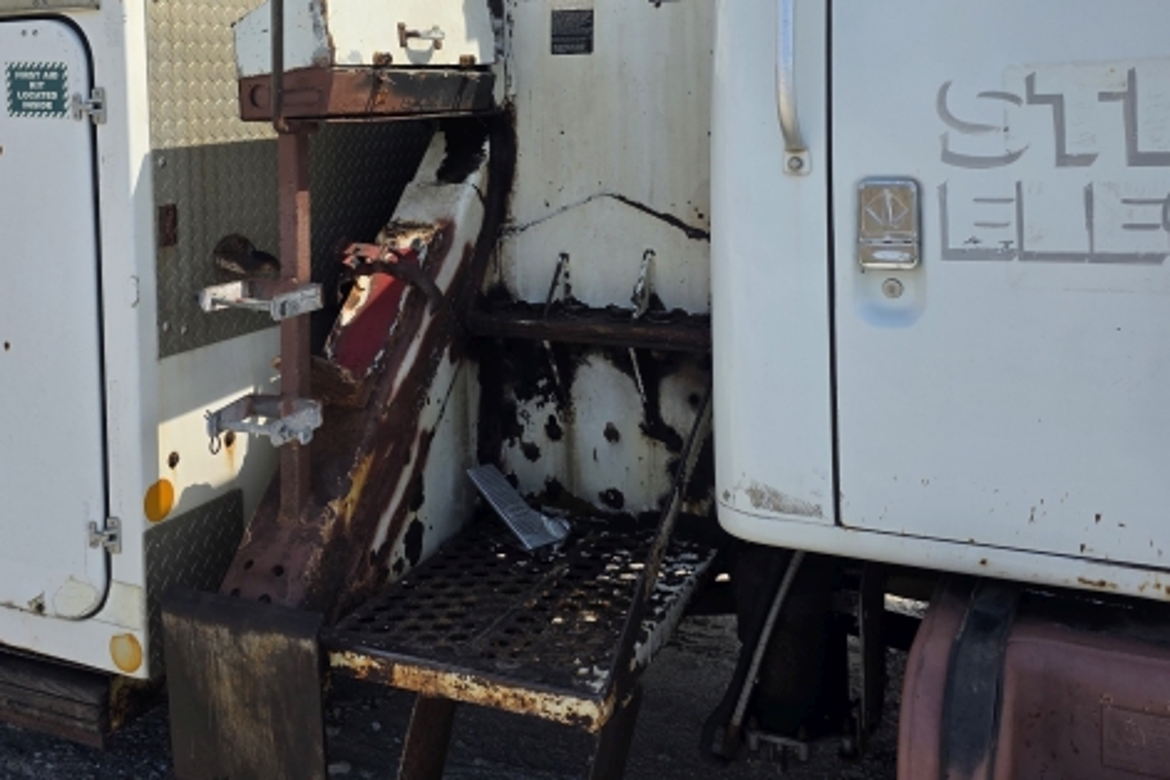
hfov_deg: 49.2
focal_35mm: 39
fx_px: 1267
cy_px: 149
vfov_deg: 33.2
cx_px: 460
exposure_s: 1/3891
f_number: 1.7
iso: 80
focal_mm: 6.3
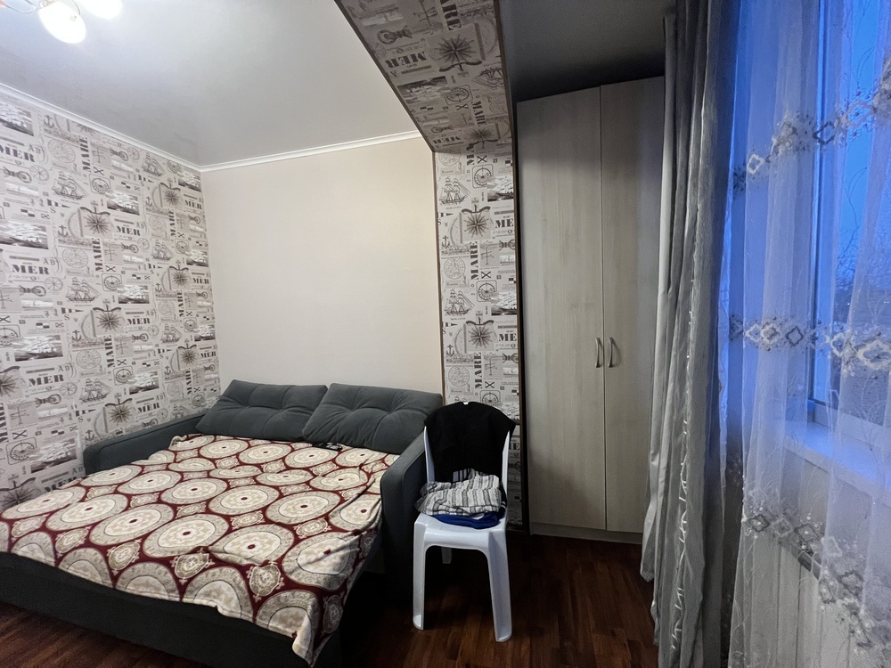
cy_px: 334
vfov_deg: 89.9
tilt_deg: -4.6
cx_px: 446
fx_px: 335
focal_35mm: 13
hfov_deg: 106.2
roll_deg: +2.5
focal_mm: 1.57
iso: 320
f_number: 1.8
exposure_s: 1/50
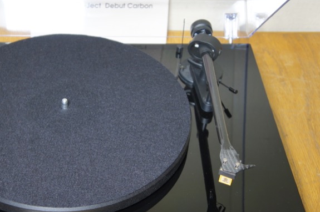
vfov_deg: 21.0
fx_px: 574
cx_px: 107
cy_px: 119
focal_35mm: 65
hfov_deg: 30.9
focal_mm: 31
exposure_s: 1/50
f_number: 4.5
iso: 200
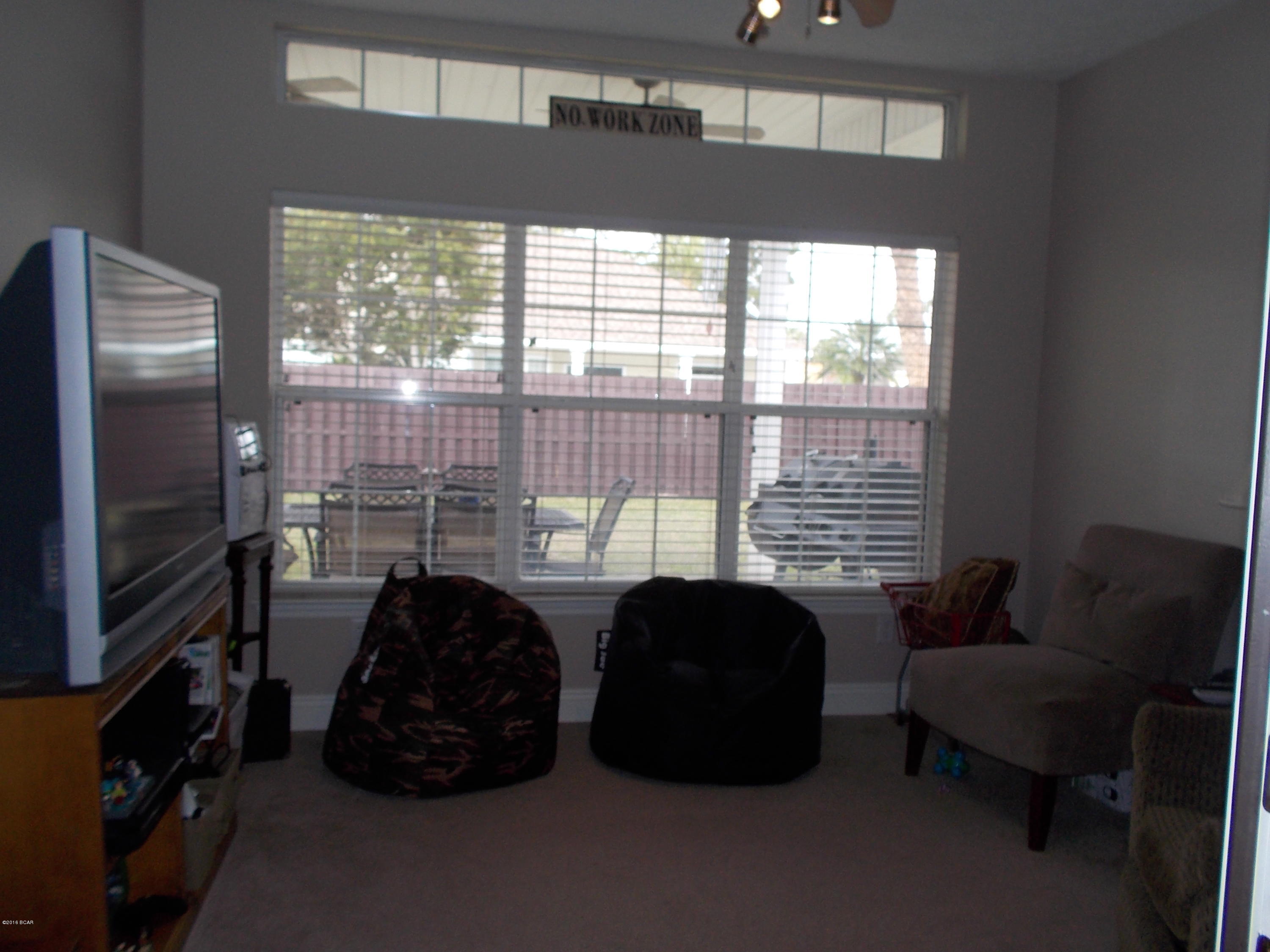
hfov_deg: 61.7
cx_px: 635
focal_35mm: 29
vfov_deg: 48.2
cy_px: 476
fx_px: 1064
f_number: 3.3
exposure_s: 1/50
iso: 80
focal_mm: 4.1
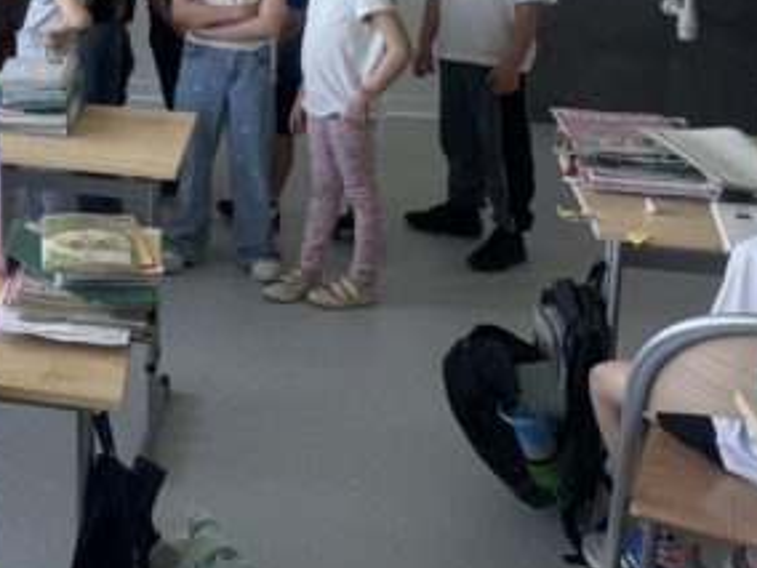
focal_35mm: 65
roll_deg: +1.9
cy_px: -37
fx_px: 1421
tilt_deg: -8.3
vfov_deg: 21.6
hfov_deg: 25.8
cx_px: -211
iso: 80
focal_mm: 6.76
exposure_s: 1/121
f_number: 1.78
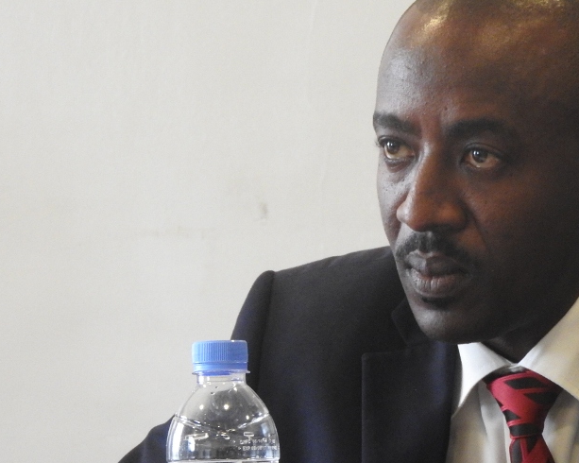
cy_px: 271
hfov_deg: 4.5
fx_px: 7366
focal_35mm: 430
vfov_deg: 3.6
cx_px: 468
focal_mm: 48.4
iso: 800
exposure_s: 1/25
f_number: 5.5
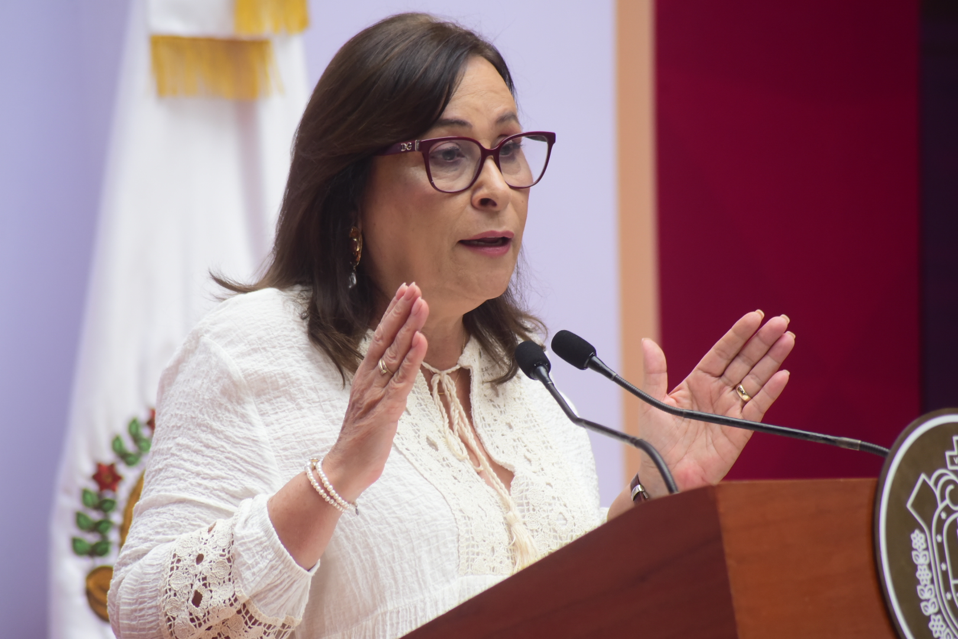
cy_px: 320
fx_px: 7983
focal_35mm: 300
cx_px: 479
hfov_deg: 6.9
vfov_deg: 4.6
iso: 2000
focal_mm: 300
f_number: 5.6
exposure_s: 1/400
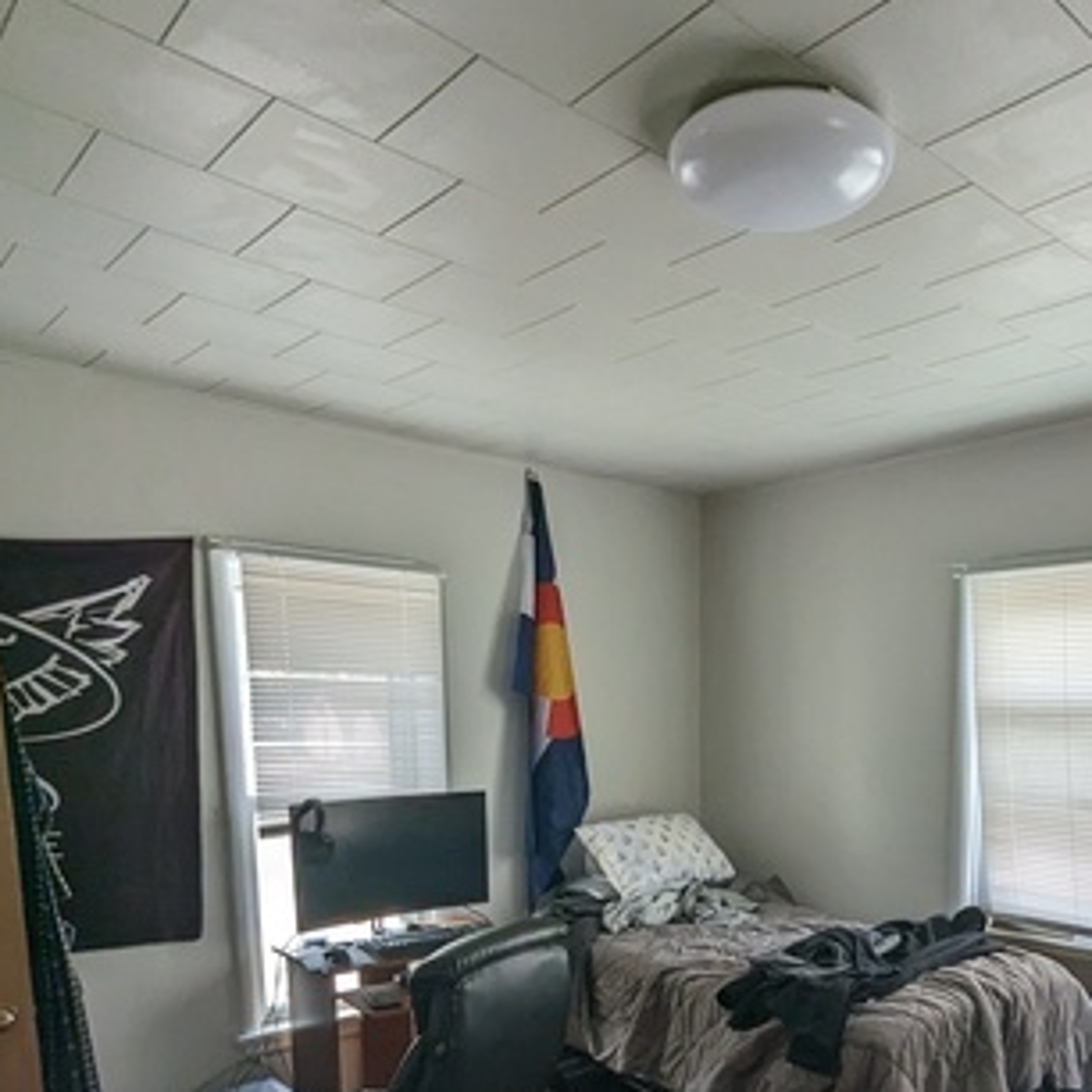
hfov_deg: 61.2
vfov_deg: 58.5
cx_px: 739
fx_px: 892
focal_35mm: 25
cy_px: 860
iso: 82
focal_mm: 1.95
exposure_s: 1/93.7
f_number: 2.2
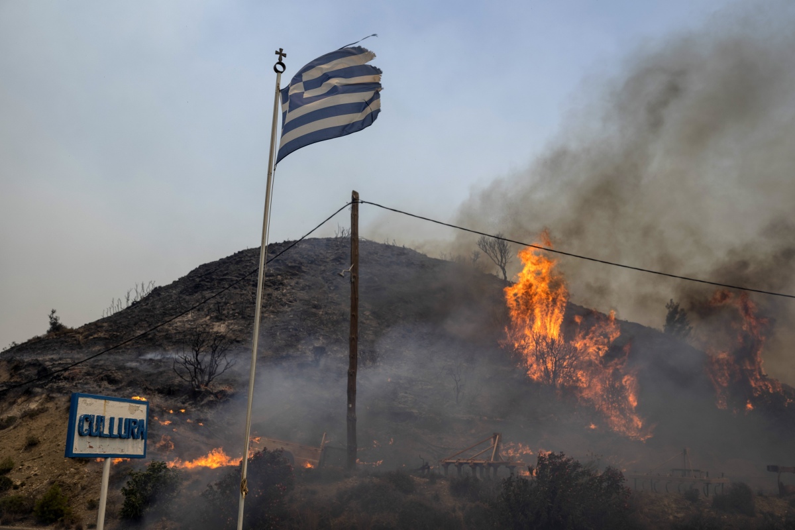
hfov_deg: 54.4
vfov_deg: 37.9
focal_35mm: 35
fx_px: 773
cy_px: 265
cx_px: 398
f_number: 4.5
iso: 50
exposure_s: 1/640
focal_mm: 35
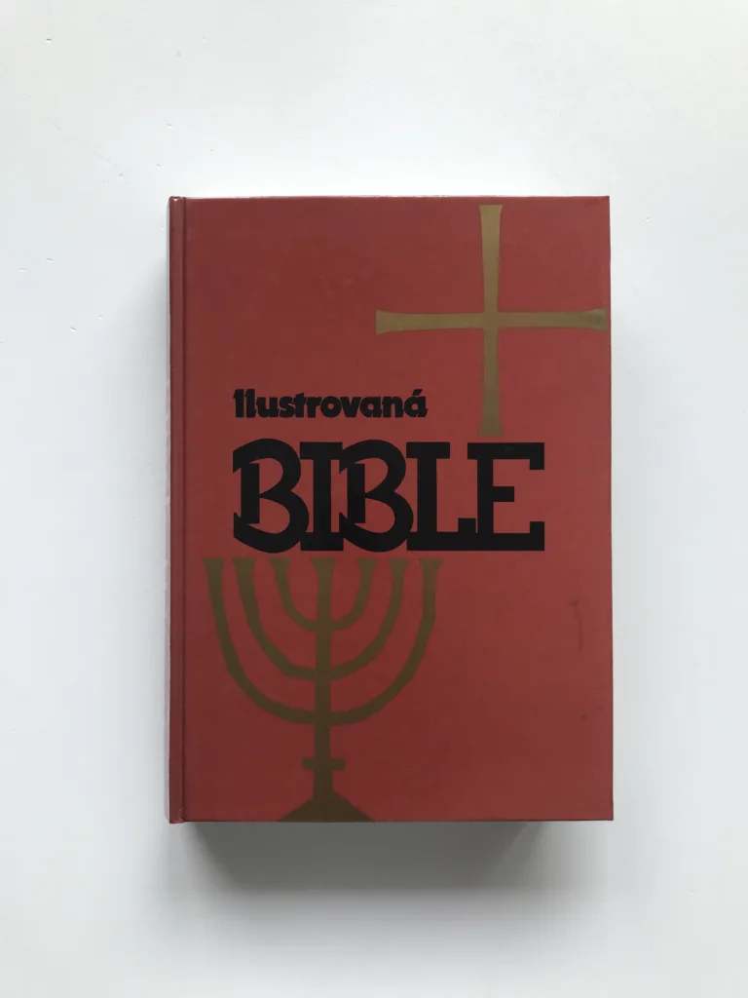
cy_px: 499
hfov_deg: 49.7
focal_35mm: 28
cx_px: 374
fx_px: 807
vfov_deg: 63.4
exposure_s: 1/100
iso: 40
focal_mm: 3.99
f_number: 1.8
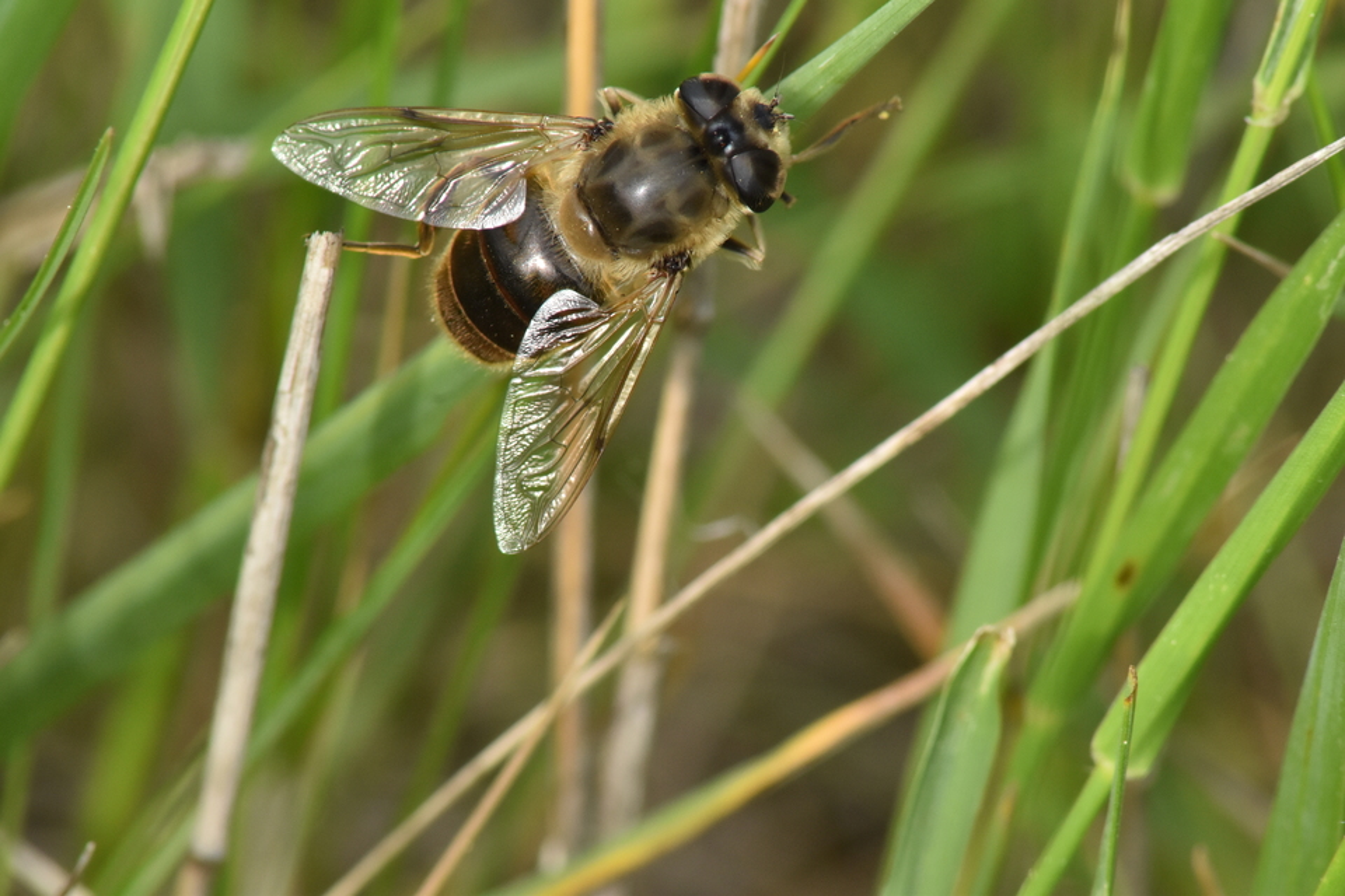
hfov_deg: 4.6
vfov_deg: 3.1
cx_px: 672
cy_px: 448
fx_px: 16811
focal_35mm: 450
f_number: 20
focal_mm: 300
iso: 1250
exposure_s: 1/320
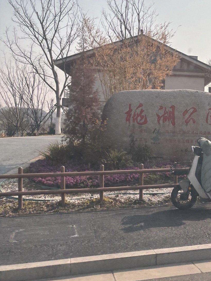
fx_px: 390
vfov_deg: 39.5
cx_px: 194
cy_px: 116
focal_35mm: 48
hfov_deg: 29.0
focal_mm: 5.96
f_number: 1.6
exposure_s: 1/360
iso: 50
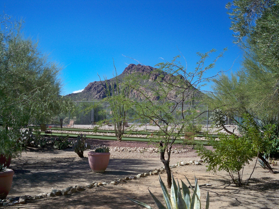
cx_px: 140
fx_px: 282
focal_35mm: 35
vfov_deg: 40.7
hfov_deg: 52.6
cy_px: 104
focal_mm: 6.3
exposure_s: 1/500
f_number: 4.7
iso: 80
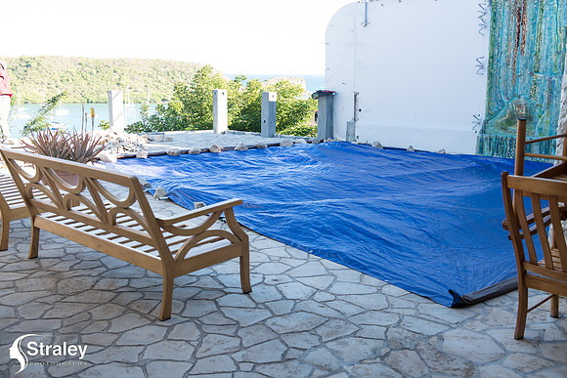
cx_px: 284
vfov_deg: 33.4
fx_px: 630
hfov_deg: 48.4
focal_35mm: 40
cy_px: 189
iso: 160
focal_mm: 40
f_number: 5.6
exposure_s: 1/100
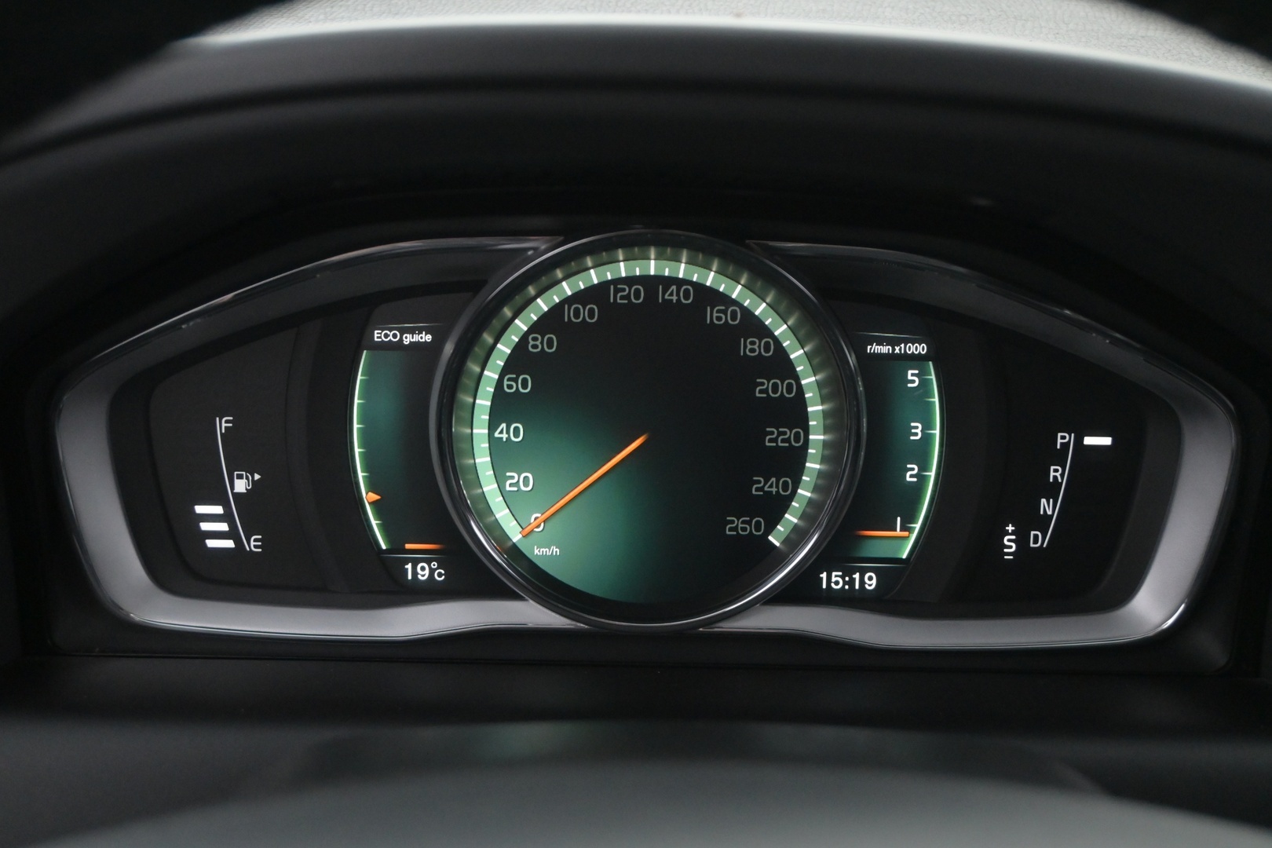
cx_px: 636
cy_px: 424
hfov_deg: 40.5
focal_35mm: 49
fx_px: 1722
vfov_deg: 27.7
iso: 3600
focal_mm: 32.5
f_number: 5
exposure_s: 1/50
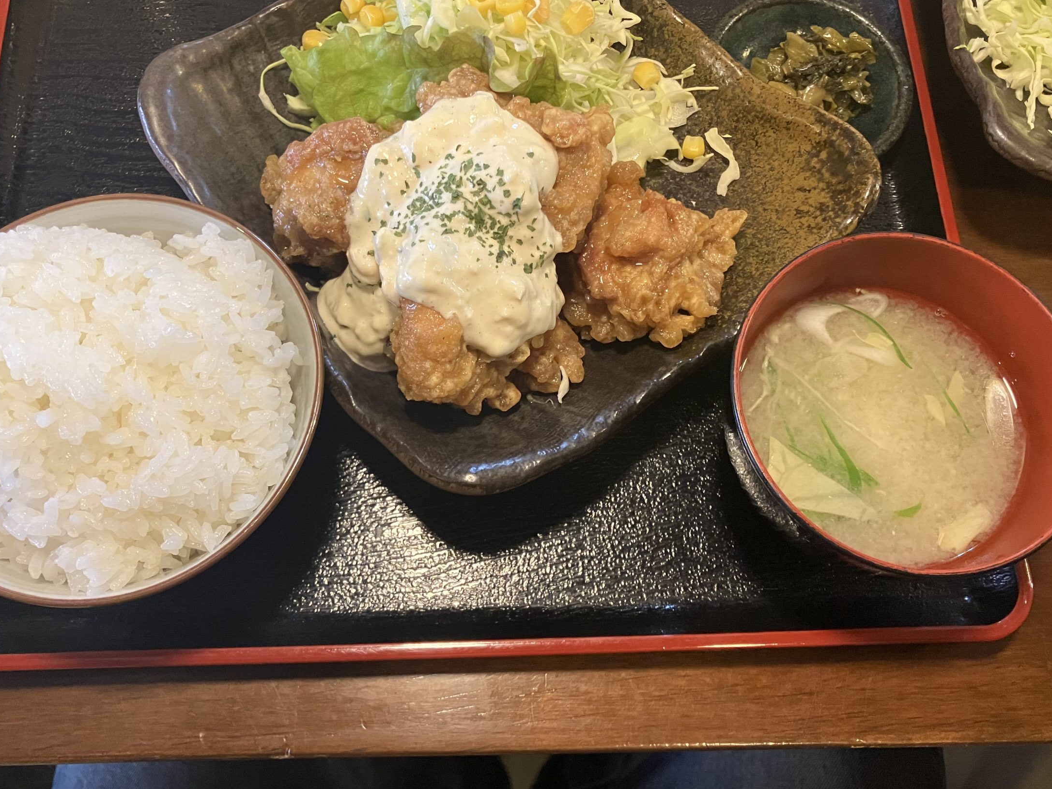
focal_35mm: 33
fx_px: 1003
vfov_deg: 42.9
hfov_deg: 55.3
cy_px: 355
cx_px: 515
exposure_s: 1/60
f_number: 1.8
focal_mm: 3.99
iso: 200
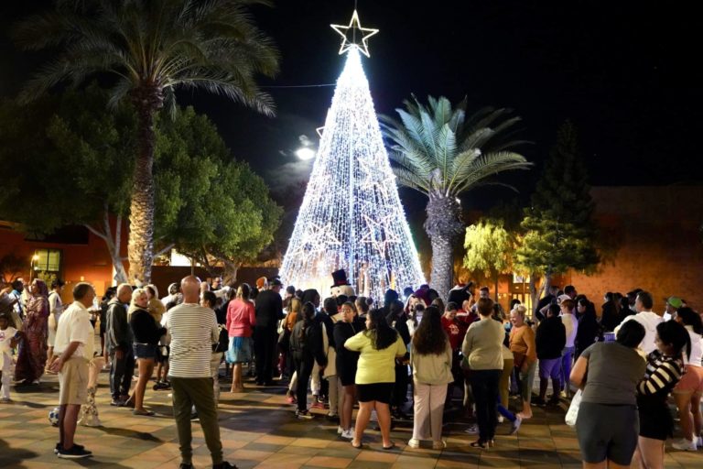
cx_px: 352
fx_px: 664
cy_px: 234
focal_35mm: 34
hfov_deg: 55.8
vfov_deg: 38.9
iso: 12800
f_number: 2.8
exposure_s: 1/100
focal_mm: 34
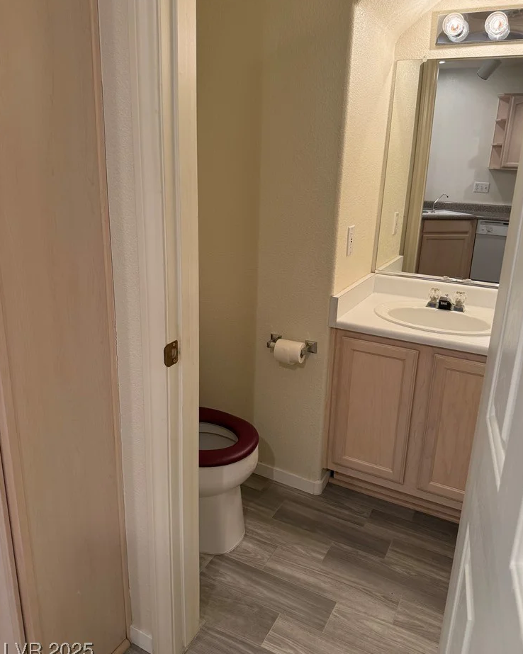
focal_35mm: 26
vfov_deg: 66.0
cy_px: 308
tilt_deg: -16.0
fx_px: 503
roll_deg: -1.9
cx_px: 270
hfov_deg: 54.9
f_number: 1.78
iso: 200
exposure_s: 1/120
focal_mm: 6.76
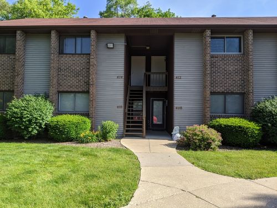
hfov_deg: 65.3
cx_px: 138
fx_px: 216
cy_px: 104
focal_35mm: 27
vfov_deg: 51.4
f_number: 1.8
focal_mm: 4.44
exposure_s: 1/1565
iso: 53
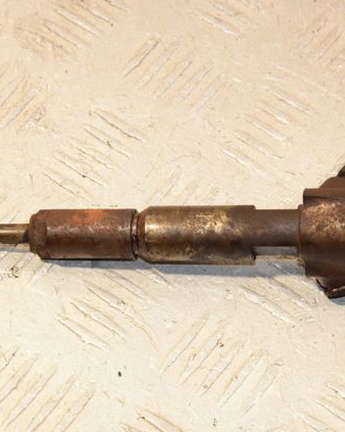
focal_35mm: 149
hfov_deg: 10.3
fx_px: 1903
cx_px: 257
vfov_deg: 12.9
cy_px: 217
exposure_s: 1/200
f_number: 9
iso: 1600
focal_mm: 70
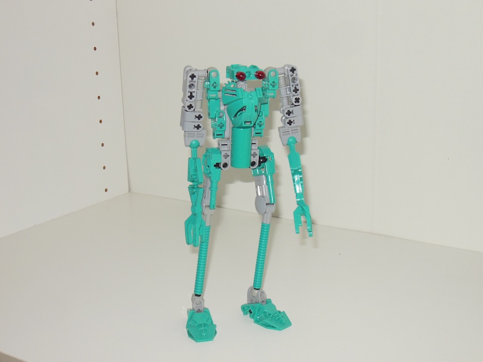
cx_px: 242
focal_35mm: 50
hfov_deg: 38.2
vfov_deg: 29.1
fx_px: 698
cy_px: 181
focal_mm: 8.9
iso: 125
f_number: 4
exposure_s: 1/60
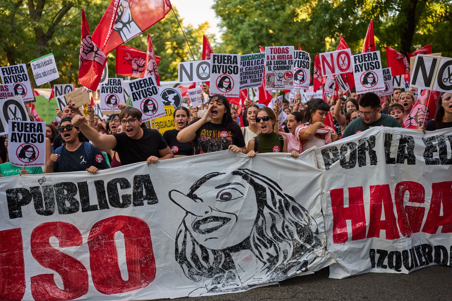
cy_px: 150
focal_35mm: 35
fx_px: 439
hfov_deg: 54.4
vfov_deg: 37.8
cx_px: 226
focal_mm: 35
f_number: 1.4
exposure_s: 1/1000
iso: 320
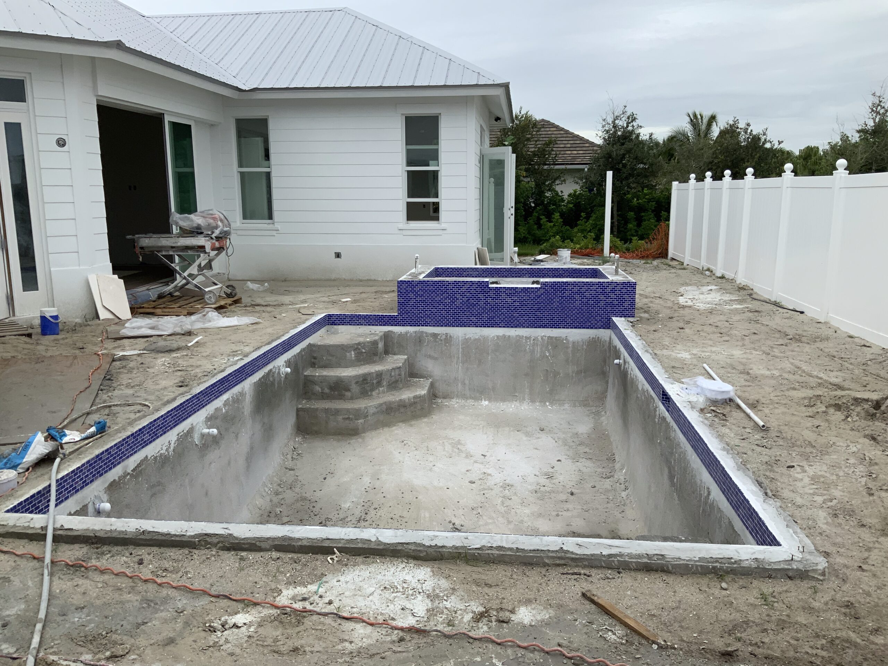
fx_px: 744
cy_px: 333
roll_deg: +1.3
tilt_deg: -12.1
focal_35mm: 29
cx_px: 444
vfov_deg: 48.2
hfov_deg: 61.7
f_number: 1.8
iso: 16
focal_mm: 3
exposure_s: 1/709
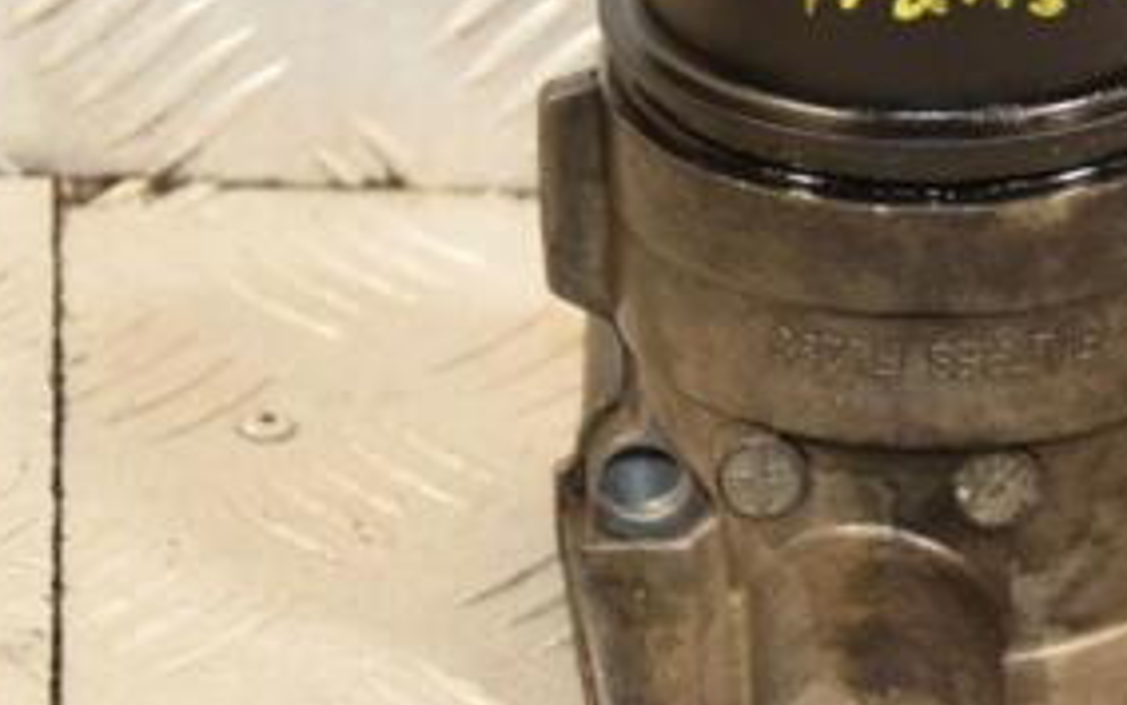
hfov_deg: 9.7
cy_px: 295
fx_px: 6574
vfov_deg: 6.1
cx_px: 1075
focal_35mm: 214
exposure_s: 1/100
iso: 800
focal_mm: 66
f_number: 5.3
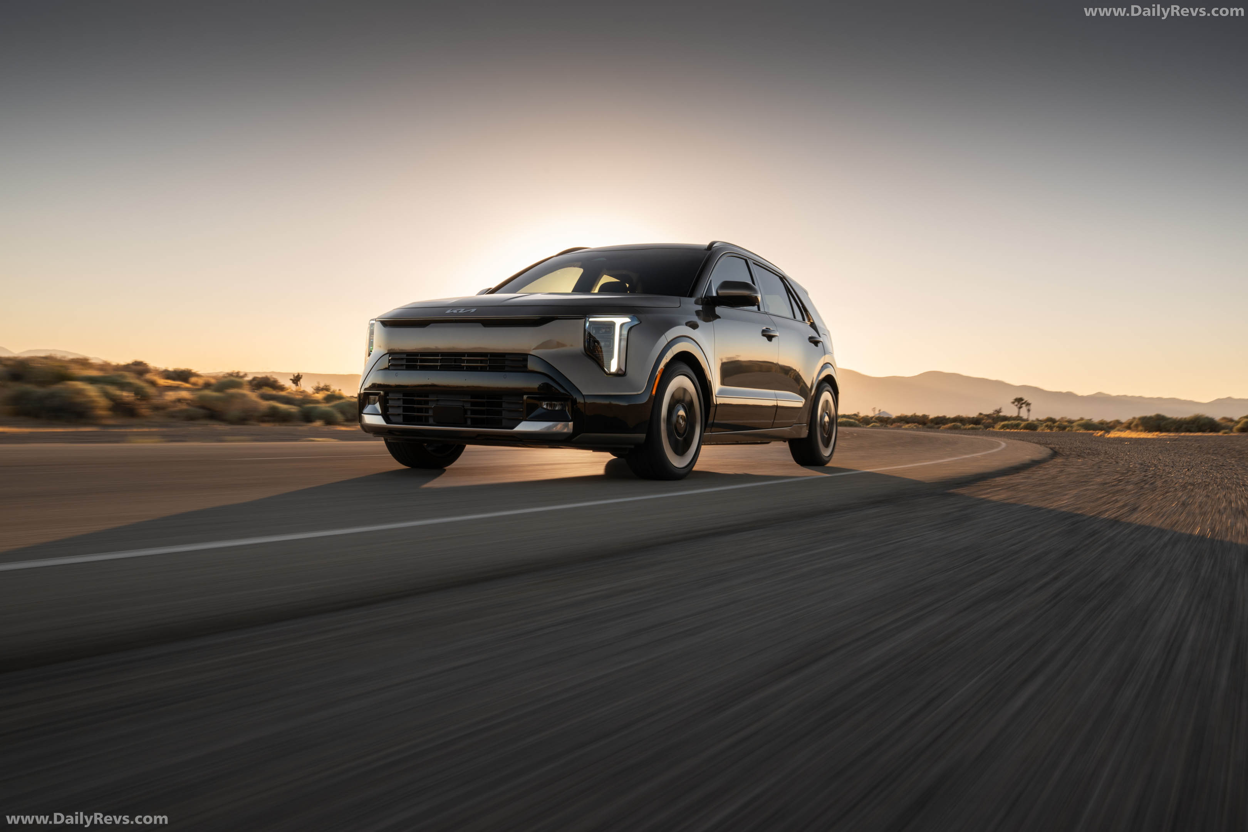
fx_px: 1092
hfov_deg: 59.5
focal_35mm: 32
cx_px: 624
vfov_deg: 41.7
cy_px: 416
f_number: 14
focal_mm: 31.5
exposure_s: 1/15
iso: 80
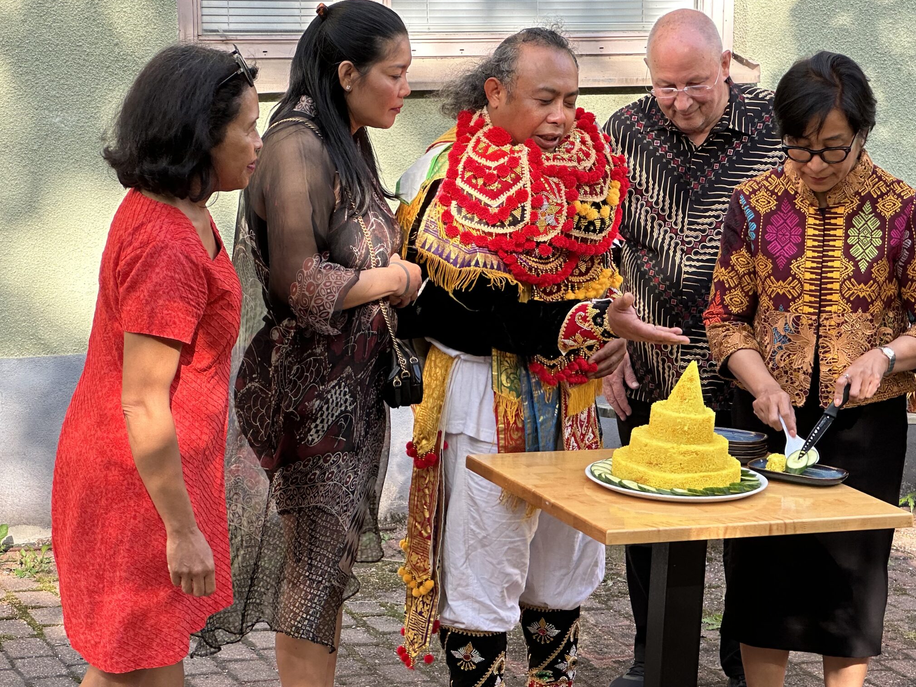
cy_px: 402
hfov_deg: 20.0
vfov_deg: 15.1
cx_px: 560
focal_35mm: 98
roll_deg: -0.5
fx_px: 2594
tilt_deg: -10.9
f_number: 2.8
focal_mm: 9
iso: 32
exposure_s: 1/114
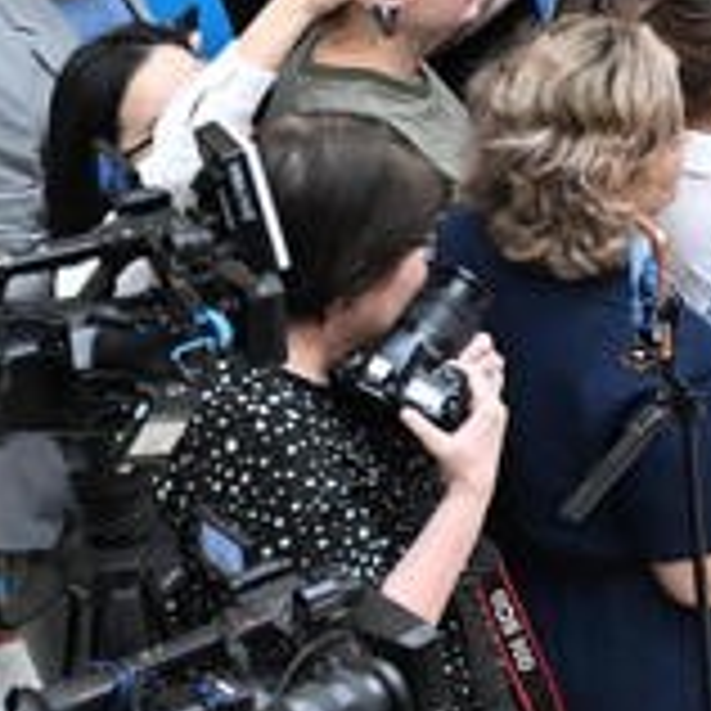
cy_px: 70
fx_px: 5879
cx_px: 1935
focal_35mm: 253
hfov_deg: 6.5
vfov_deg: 6.9
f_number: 3.5
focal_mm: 46
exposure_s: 1/125
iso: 1600
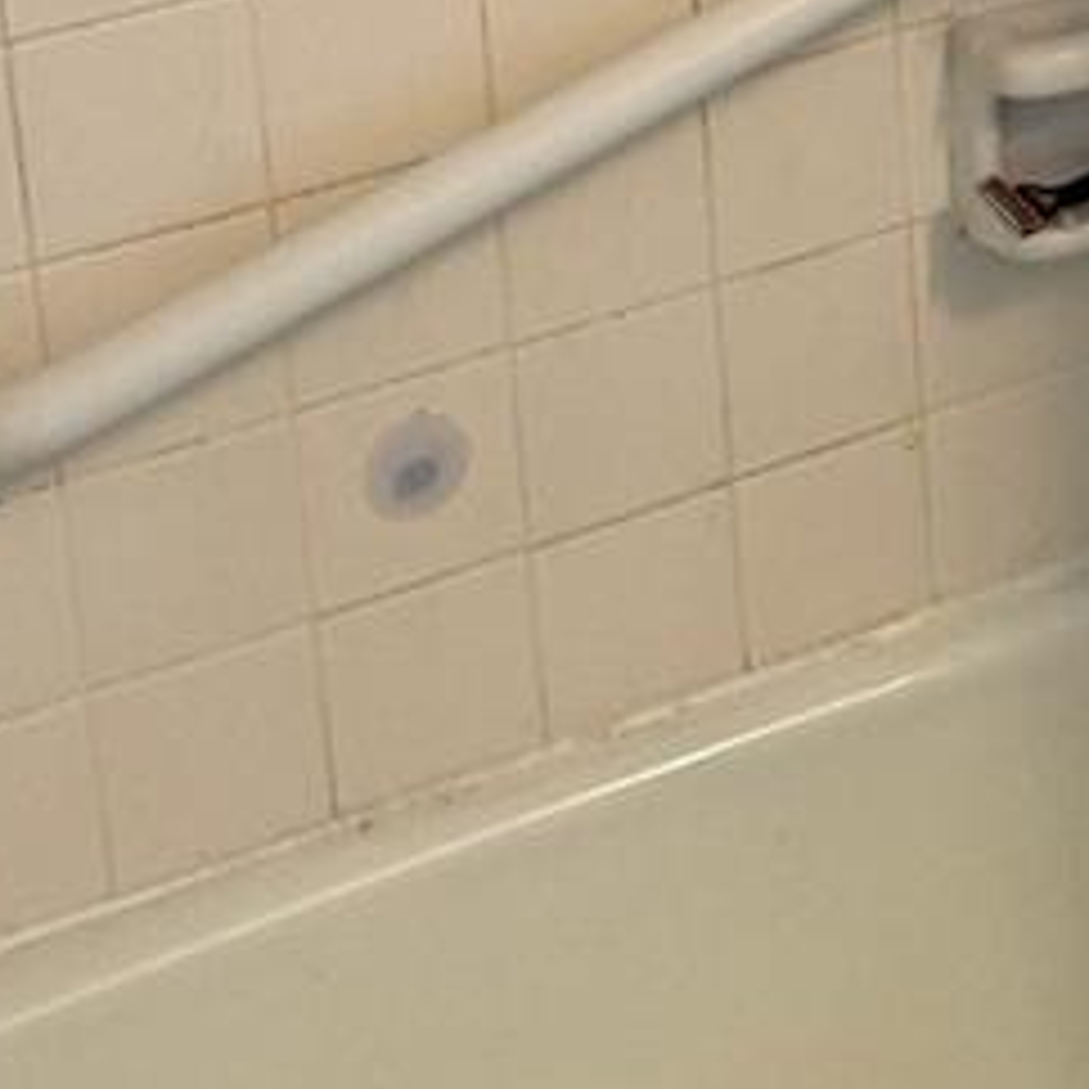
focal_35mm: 105
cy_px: -558
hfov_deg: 15.8
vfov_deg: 15.3
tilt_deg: -13.8
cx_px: 1390
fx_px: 3737
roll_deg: +3.4
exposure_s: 1/78
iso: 200
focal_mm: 6.76
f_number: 1.78
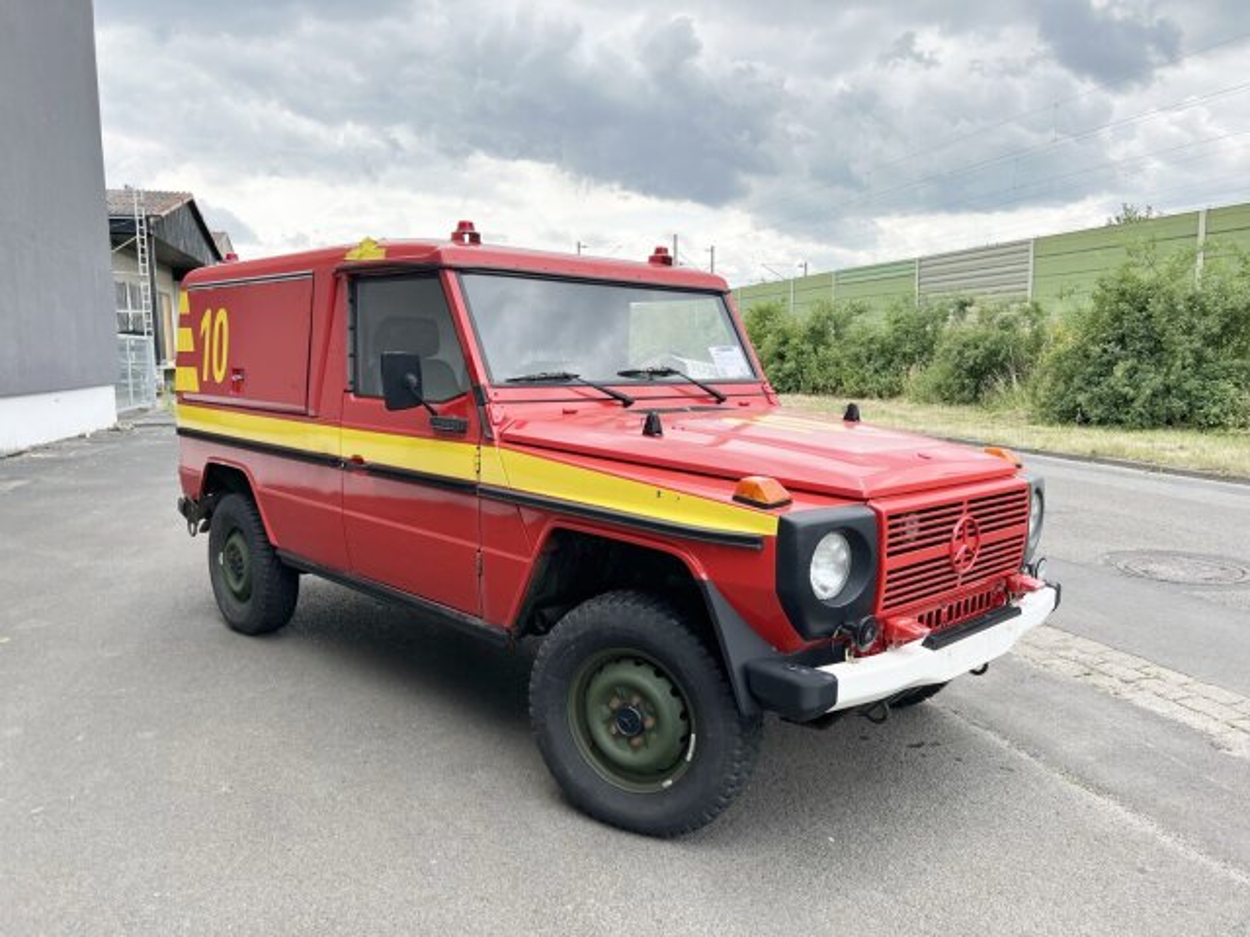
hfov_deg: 67.3
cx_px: 625
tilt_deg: -8.1
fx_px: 939
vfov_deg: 53.1
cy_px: 468
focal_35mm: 26
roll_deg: +0.4
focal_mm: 5.7
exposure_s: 1/1808
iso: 50
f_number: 1.5
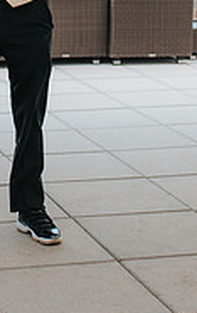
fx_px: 1103
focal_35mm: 129
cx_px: 5
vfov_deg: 15.7
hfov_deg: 10.1
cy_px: -40
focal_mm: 35
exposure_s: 1/160
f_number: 2.8
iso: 100
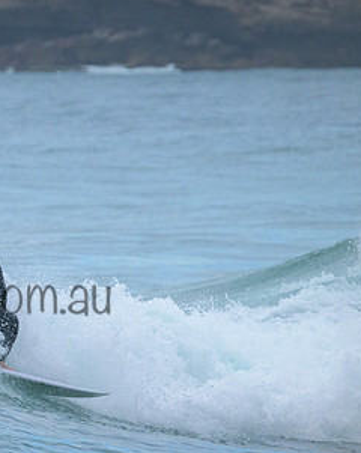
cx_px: -48
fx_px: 14788
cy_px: 279
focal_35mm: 1105
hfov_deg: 1.4
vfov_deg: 1.8
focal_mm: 610
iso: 3600
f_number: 11
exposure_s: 1/1250
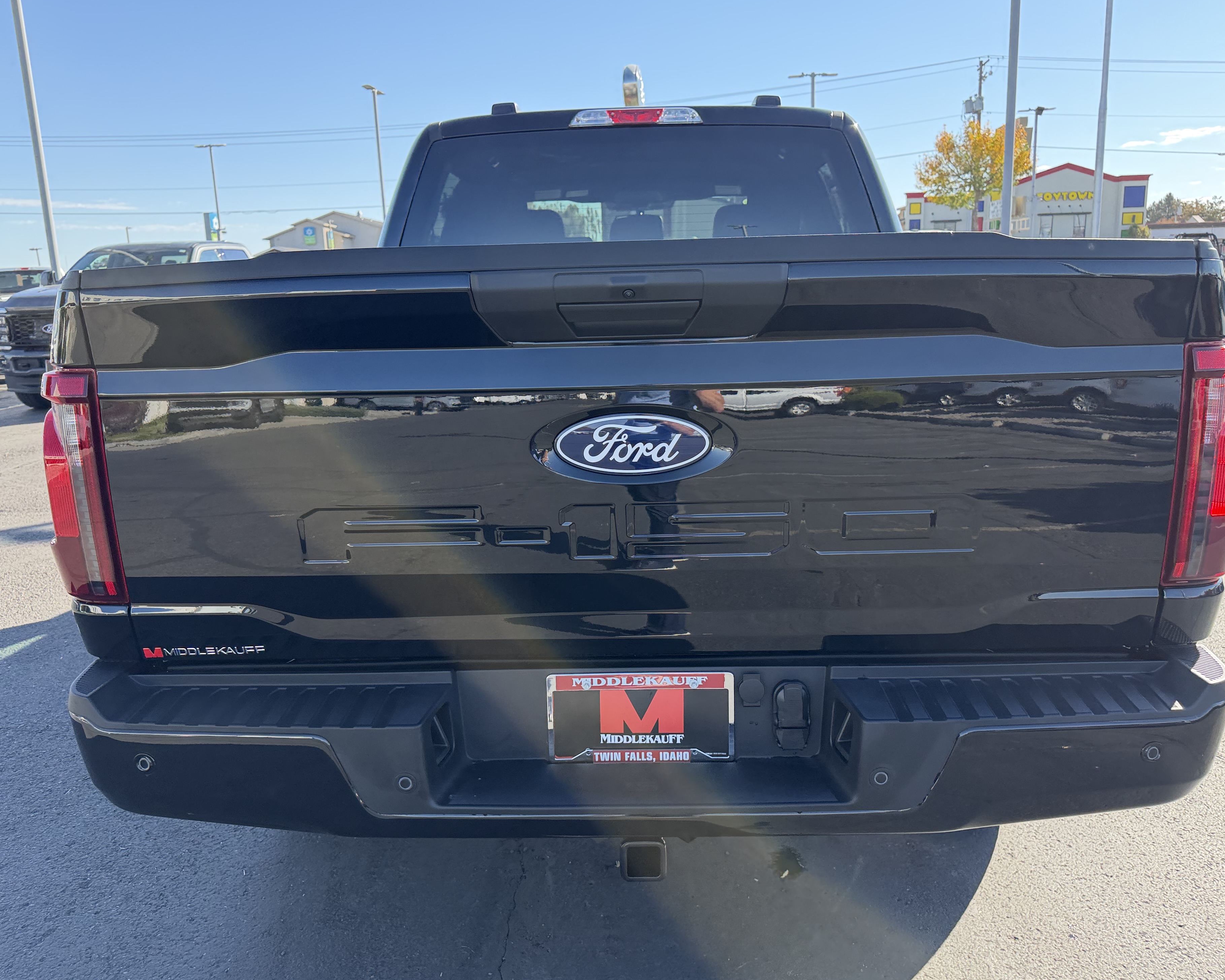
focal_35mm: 26
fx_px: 943
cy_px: 484
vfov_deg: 54.9
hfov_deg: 66.0
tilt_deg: -11.3
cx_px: 615
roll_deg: +1.7
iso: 100
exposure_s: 1/1156
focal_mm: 6.76
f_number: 1.78
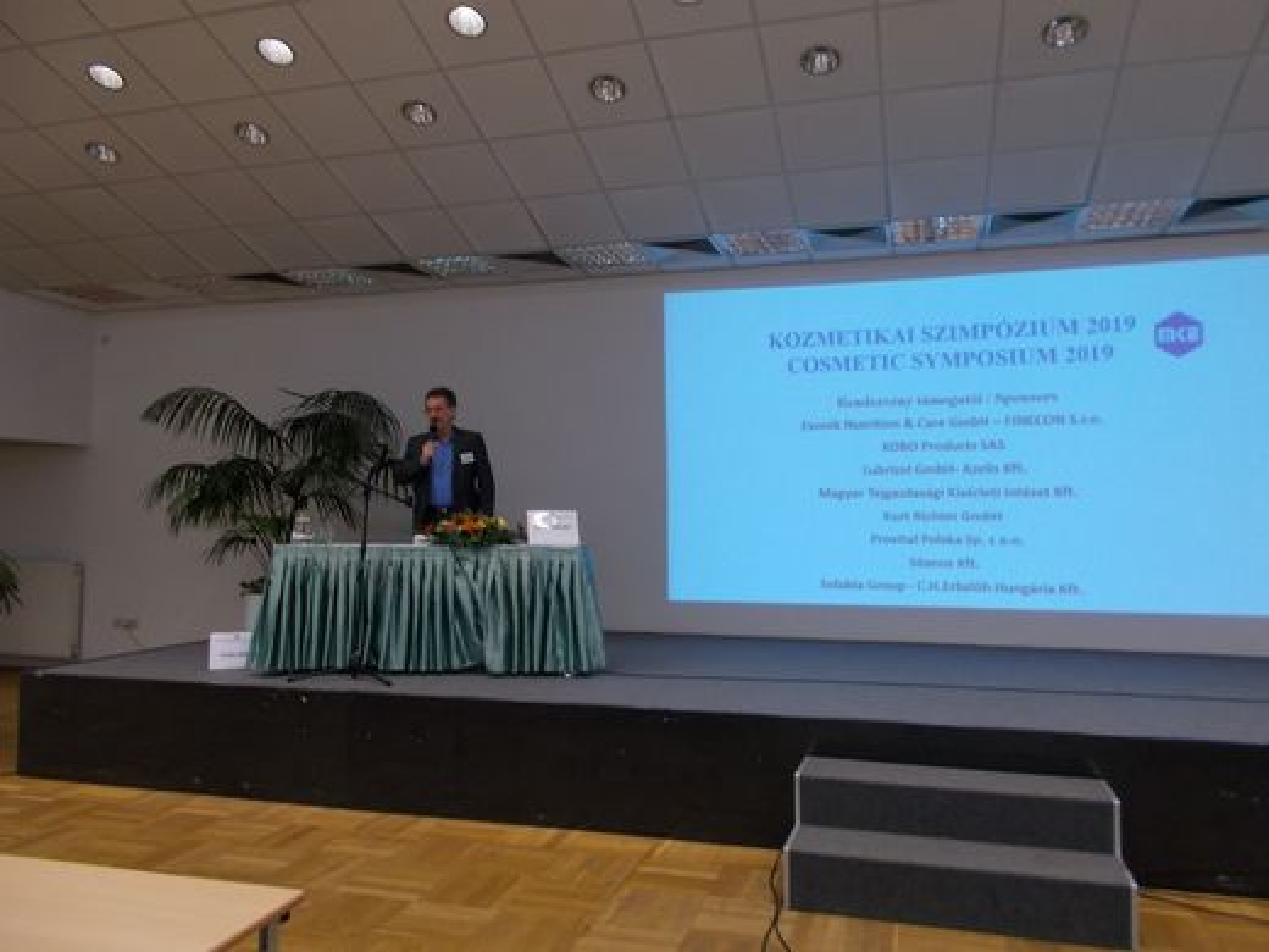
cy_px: 476
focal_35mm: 26
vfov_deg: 53.1
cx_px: 634
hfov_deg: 67.3
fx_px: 953
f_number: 3.2
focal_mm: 4.6
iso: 160
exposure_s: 1/25
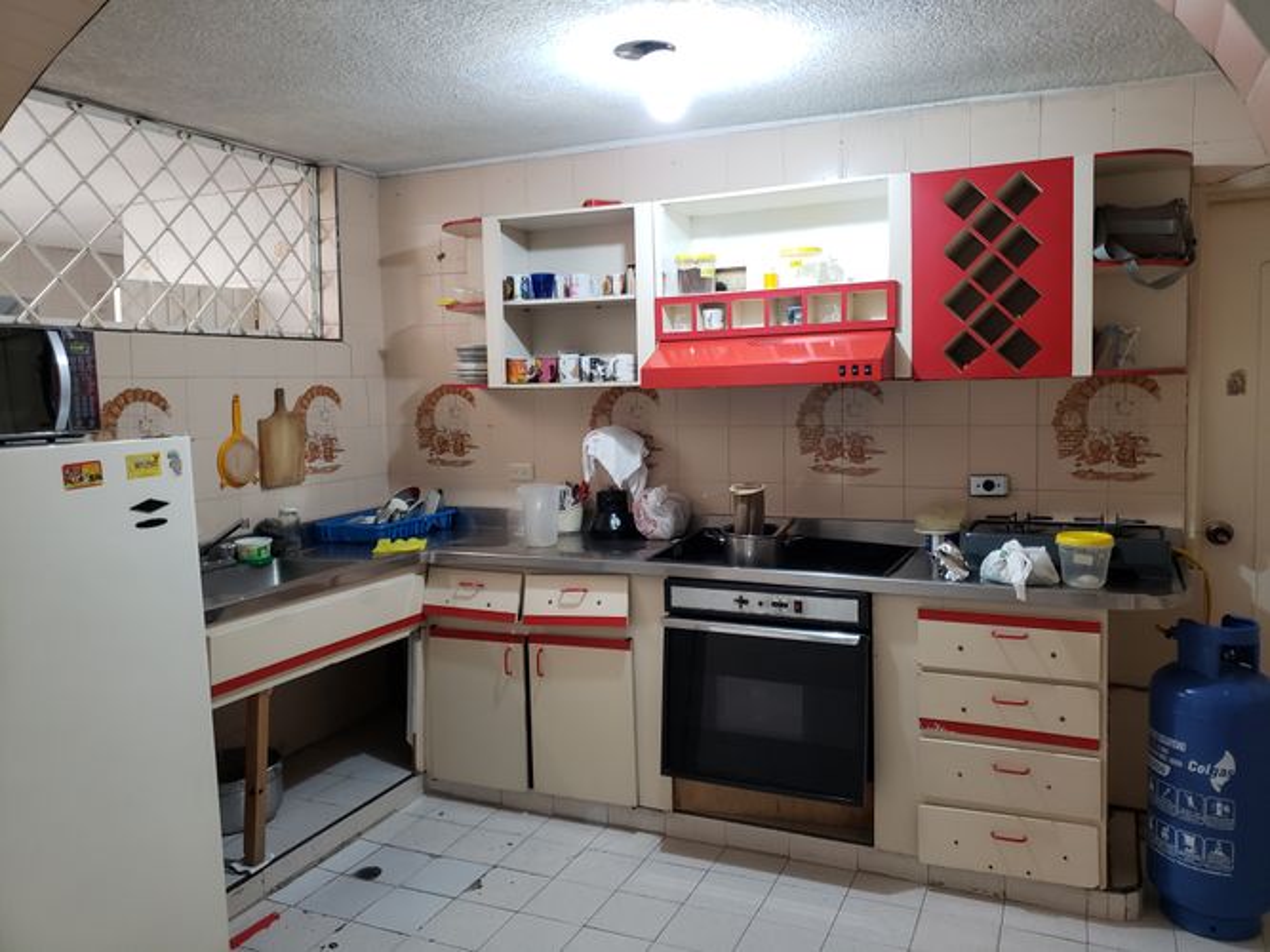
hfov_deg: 67.3
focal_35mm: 26
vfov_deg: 53.0
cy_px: 476
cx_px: 635
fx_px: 954
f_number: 1.5
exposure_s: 1/21
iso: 250
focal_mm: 4.3
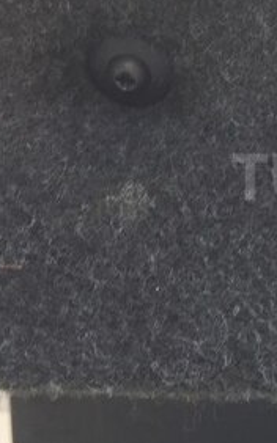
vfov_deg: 28.5
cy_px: 177
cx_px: 393
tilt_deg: +3.7
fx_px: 871
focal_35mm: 72
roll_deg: +0.3
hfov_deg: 16.7
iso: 40
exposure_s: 1/50
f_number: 2.2
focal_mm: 4.15
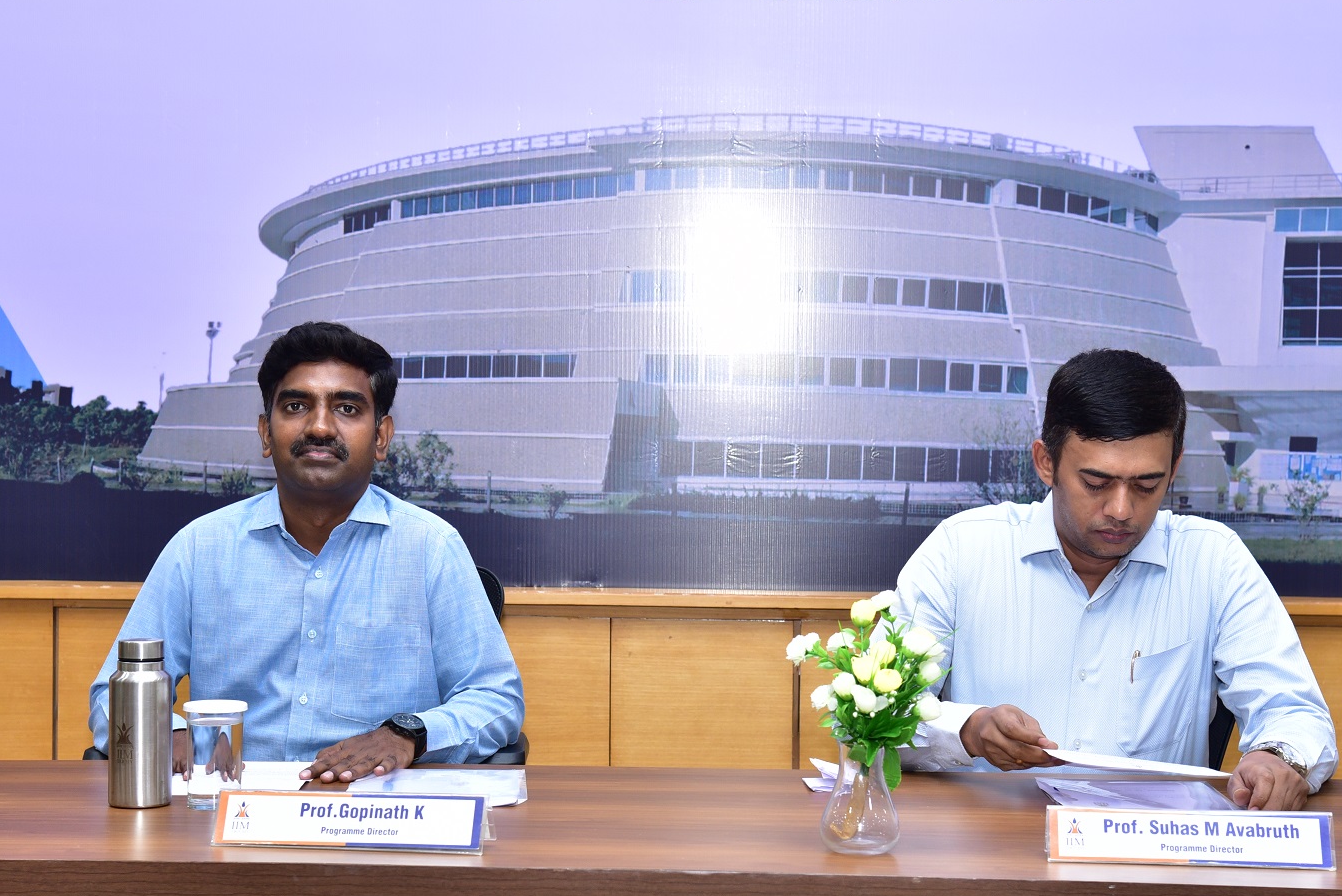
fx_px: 2760
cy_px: 526
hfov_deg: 27.3
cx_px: 694
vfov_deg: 18.4
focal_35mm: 74
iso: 1250
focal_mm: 55
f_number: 5
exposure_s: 1/125
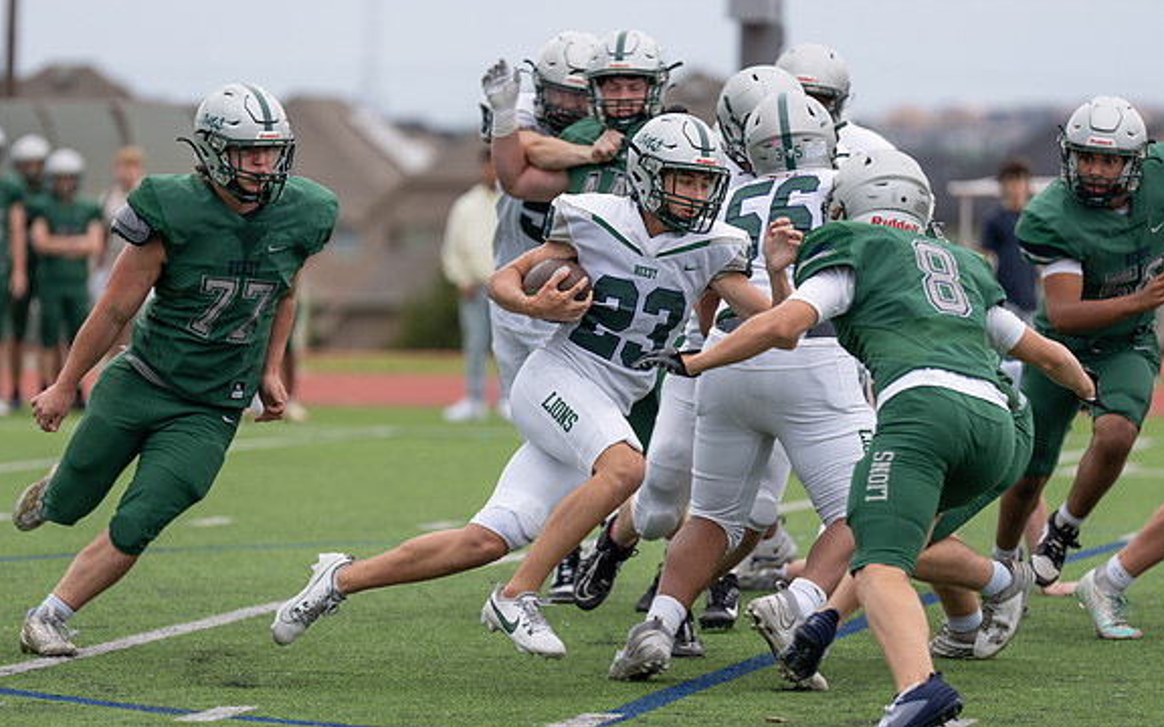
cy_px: 392
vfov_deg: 4.7
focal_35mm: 278
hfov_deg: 7.6
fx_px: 8819
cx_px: 501
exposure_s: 1/1250
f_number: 2.8
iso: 250
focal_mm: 200
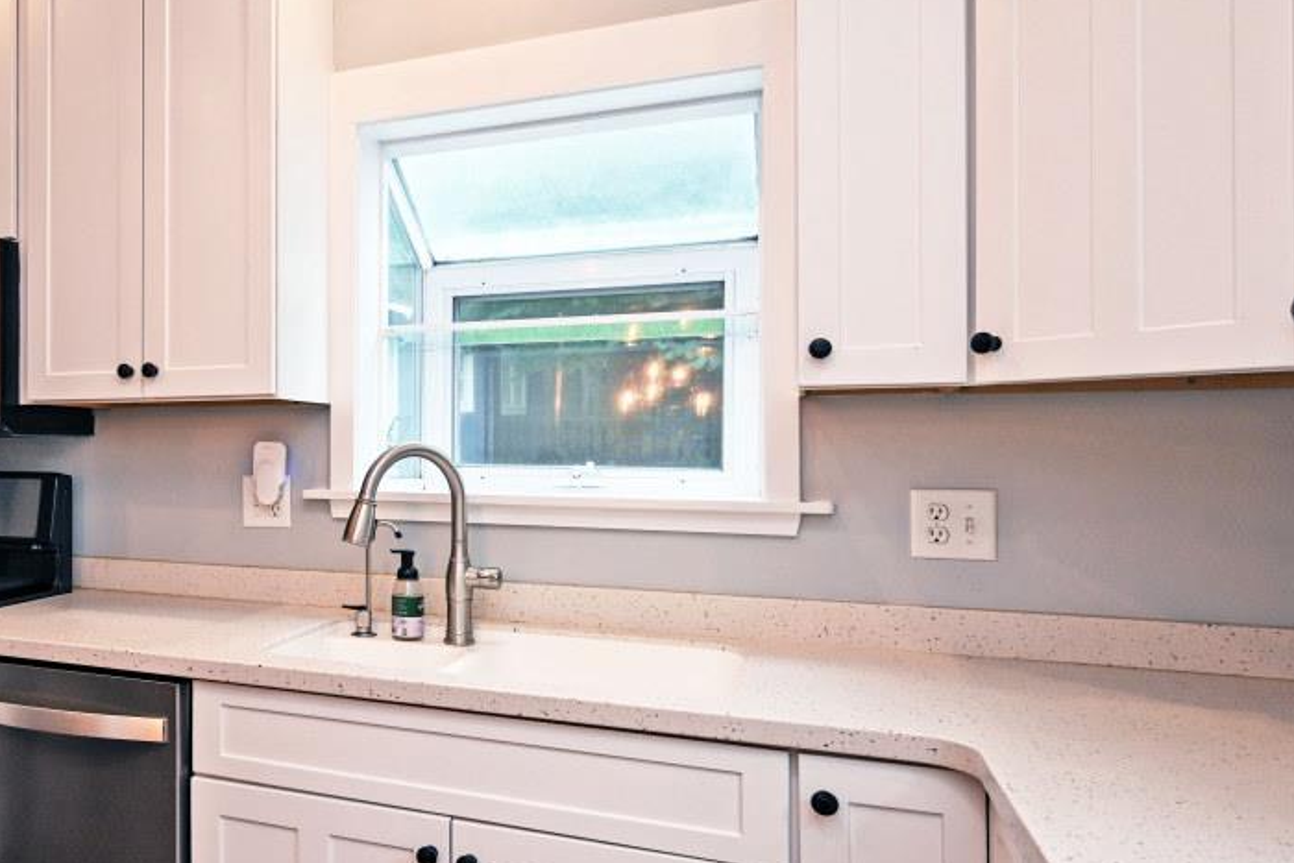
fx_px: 1078
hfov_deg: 55.8
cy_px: 438
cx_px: 196
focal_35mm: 30
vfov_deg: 43.6
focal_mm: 14
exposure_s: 1/60
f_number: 4
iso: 320
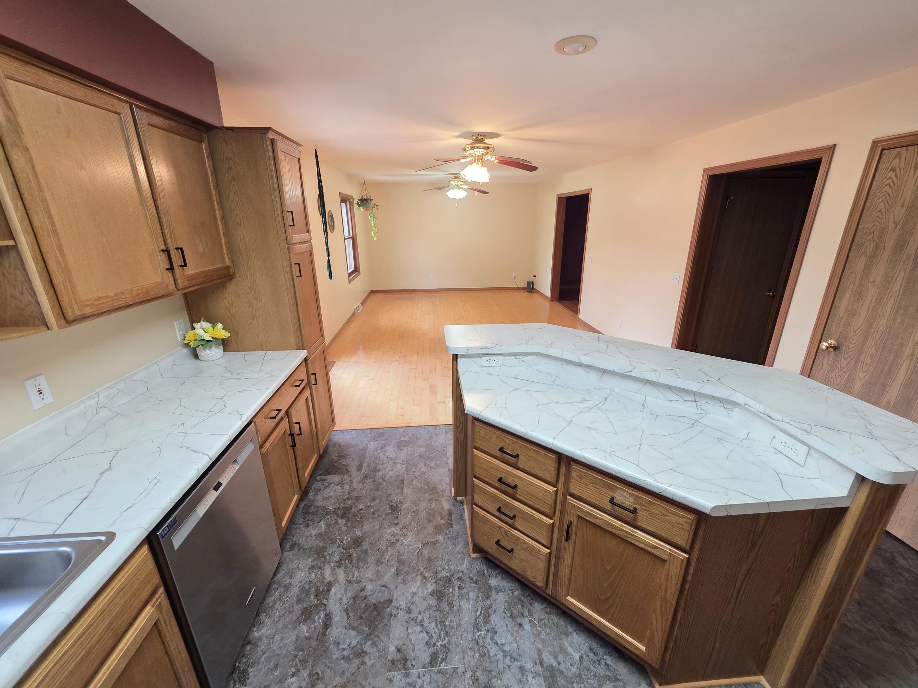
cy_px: 344
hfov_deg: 106.2
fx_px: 345
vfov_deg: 89.9
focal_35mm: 13
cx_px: 459
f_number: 1.9
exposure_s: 1/60
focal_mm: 2.2
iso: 250
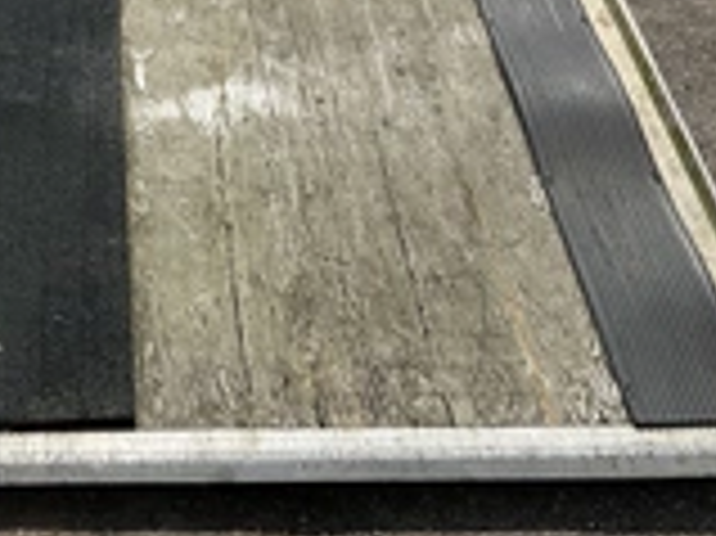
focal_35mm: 73
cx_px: 45
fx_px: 1509
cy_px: 72
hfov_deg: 25.7
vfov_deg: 19.8
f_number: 1.8
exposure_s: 1/2801
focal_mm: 3
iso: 25
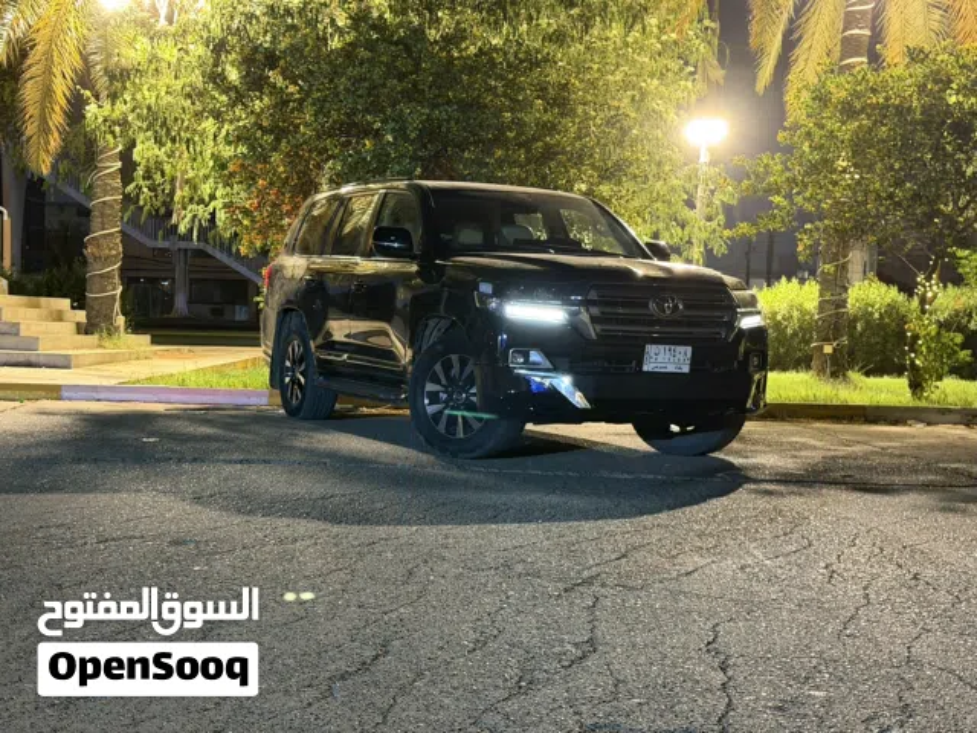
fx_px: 1355
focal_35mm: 48
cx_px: 488
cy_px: 366
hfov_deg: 39.7
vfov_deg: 30.3
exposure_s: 1/23
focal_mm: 6.76
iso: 800
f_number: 1.78
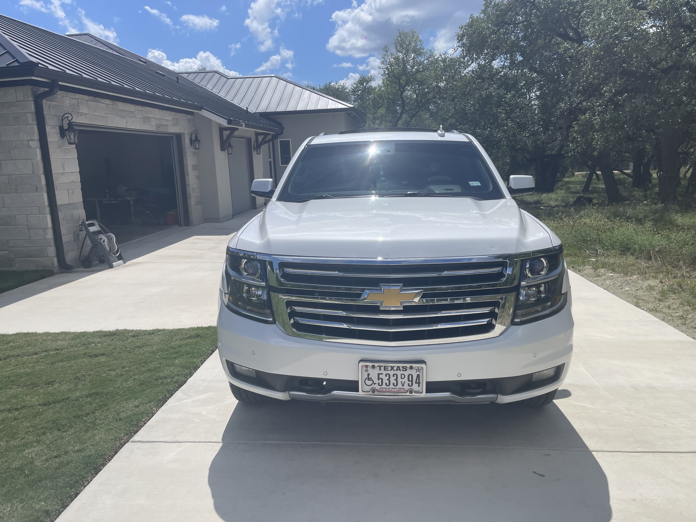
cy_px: 261
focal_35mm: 25
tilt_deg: -11.5
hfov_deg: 69.4
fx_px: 503
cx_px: 348
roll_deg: +1.5
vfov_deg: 54.9
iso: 32
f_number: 1.6
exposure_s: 1/7407
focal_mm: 5.1
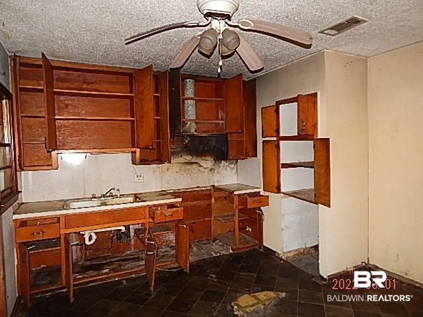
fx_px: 281
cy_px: 158
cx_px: 212
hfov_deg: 73.9
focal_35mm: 23
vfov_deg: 58.9
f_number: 3
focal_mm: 4
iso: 220
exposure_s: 1/30
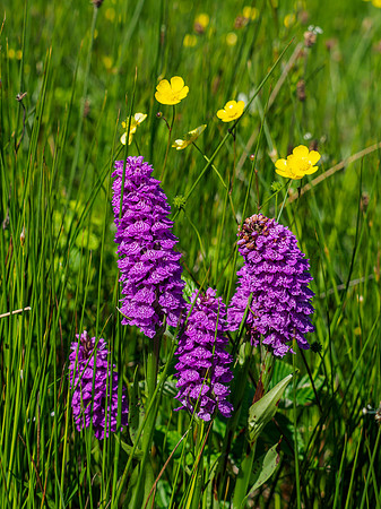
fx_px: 1567
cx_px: 190
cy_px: 254
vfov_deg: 18.4
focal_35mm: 107
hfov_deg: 13.9
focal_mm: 40
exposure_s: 1/1600
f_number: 4
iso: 200
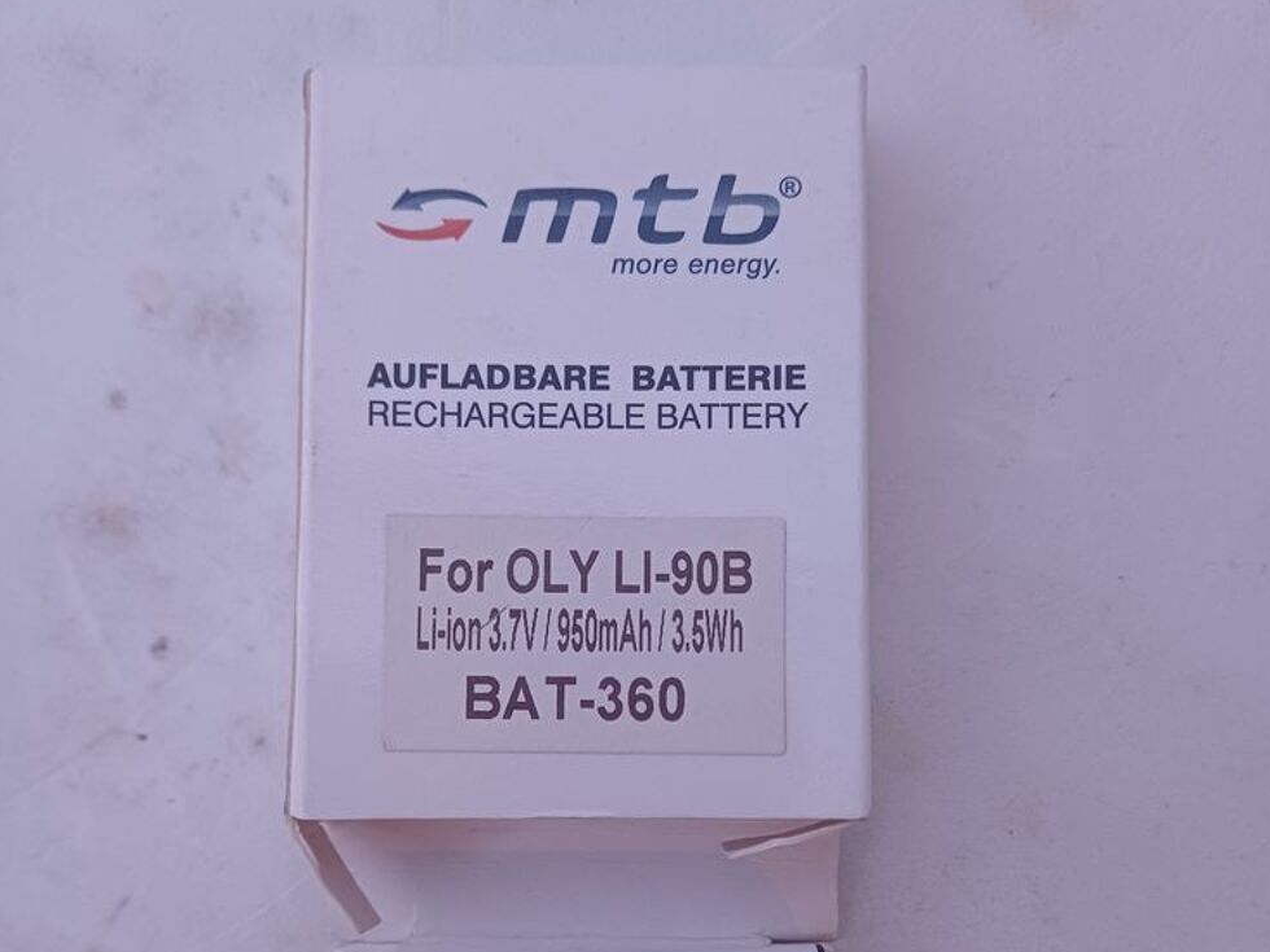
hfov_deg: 54.0
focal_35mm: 34
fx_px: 1247
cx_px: 647
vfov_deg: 40.7
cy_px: 705
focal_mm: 4.65
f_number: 1.8
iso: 500
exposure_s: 1/33.3
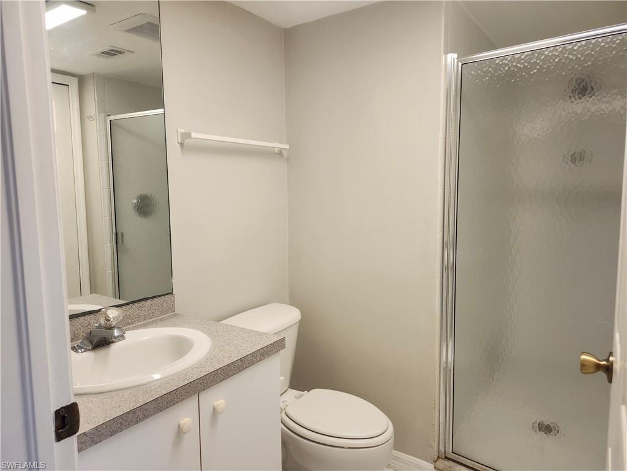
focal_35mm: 23
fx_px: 417
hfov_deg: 73.9
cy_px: 236
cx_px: 314
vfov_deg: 58.9
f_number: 1.8
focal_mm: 5.54
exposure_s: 1/120
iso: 250
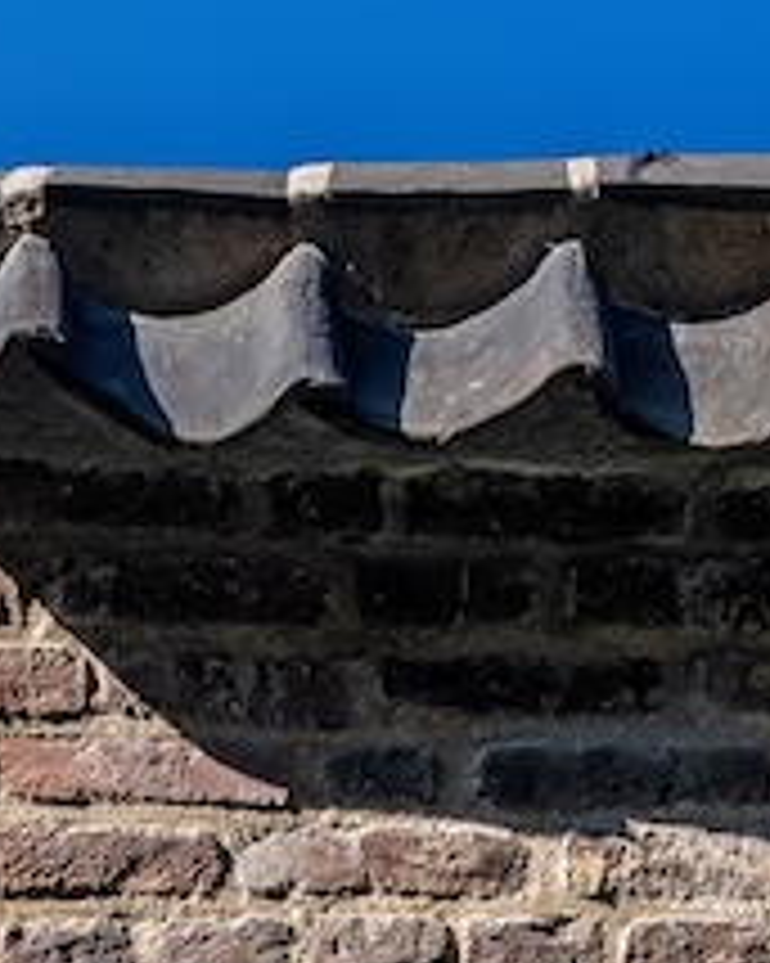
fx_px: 5274
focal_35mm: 185
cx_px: 842
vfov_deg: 9.3
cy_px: 2376
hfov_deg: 8.3
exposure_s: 1/60
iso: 250
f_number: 18
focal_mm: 47.3
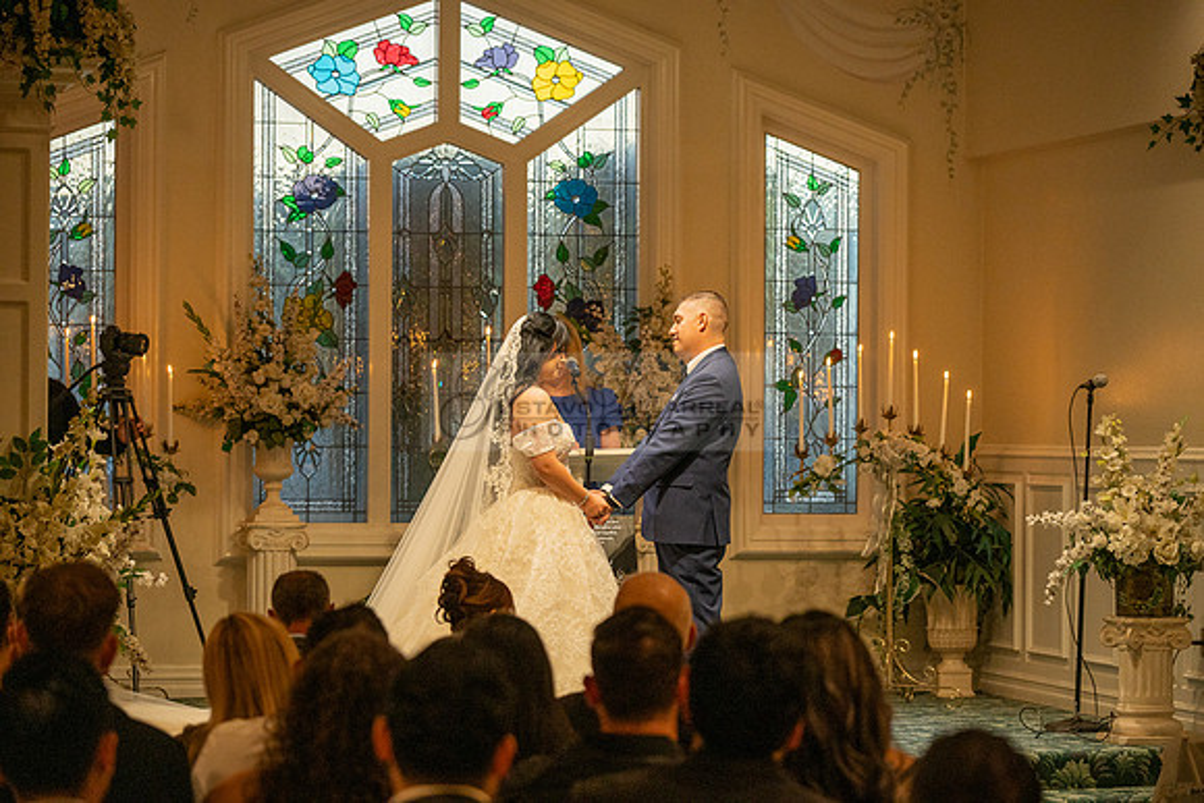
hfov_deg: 17.1
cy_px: 402
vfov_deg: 11.4
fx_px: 4014
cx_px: 602
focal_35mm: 120
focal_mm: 120
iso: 1250
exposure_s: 1/200
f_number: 4
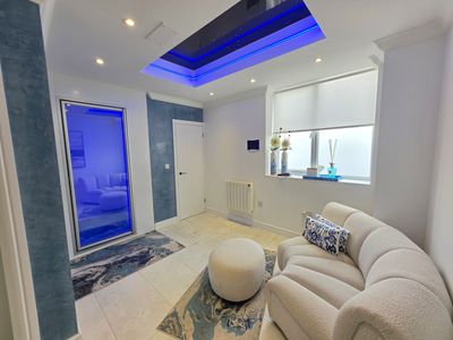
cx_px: 226
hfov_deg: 106.2
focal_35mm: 13
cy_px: 170
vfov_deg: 89.9
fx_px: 170
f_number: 1.9
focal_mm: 2.2
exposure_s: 1/50.6
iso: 25
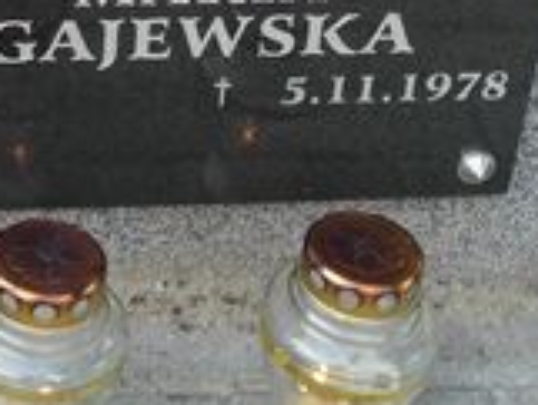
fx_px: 1851
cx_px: -20
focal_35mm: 119
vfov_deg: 12.2
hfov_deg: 16.2
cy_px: -90
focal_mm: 6.5
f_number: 3.4
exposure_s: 1/90
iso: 80
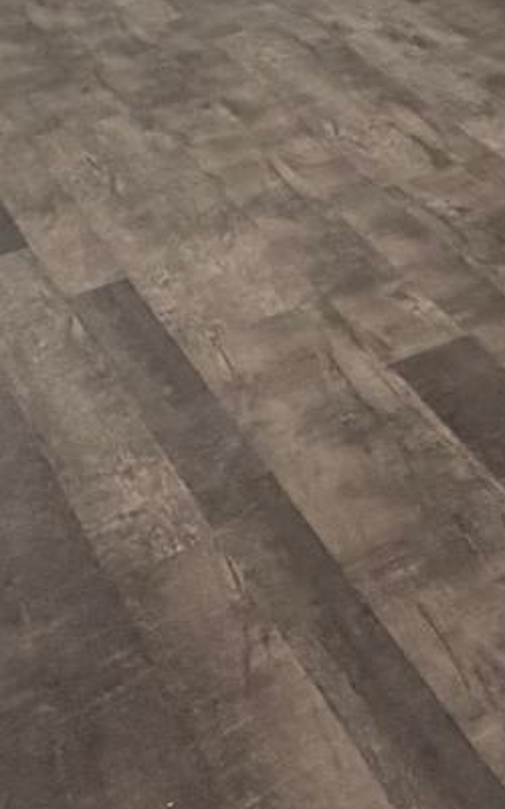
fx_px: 1674
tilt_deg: -8.5
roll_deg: +0.9
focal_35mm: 76
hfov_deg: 13.6
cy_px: -318
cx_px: 1115
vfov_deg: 23.2
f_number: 2.2
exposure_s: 1/60
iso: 200
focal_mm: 2.22
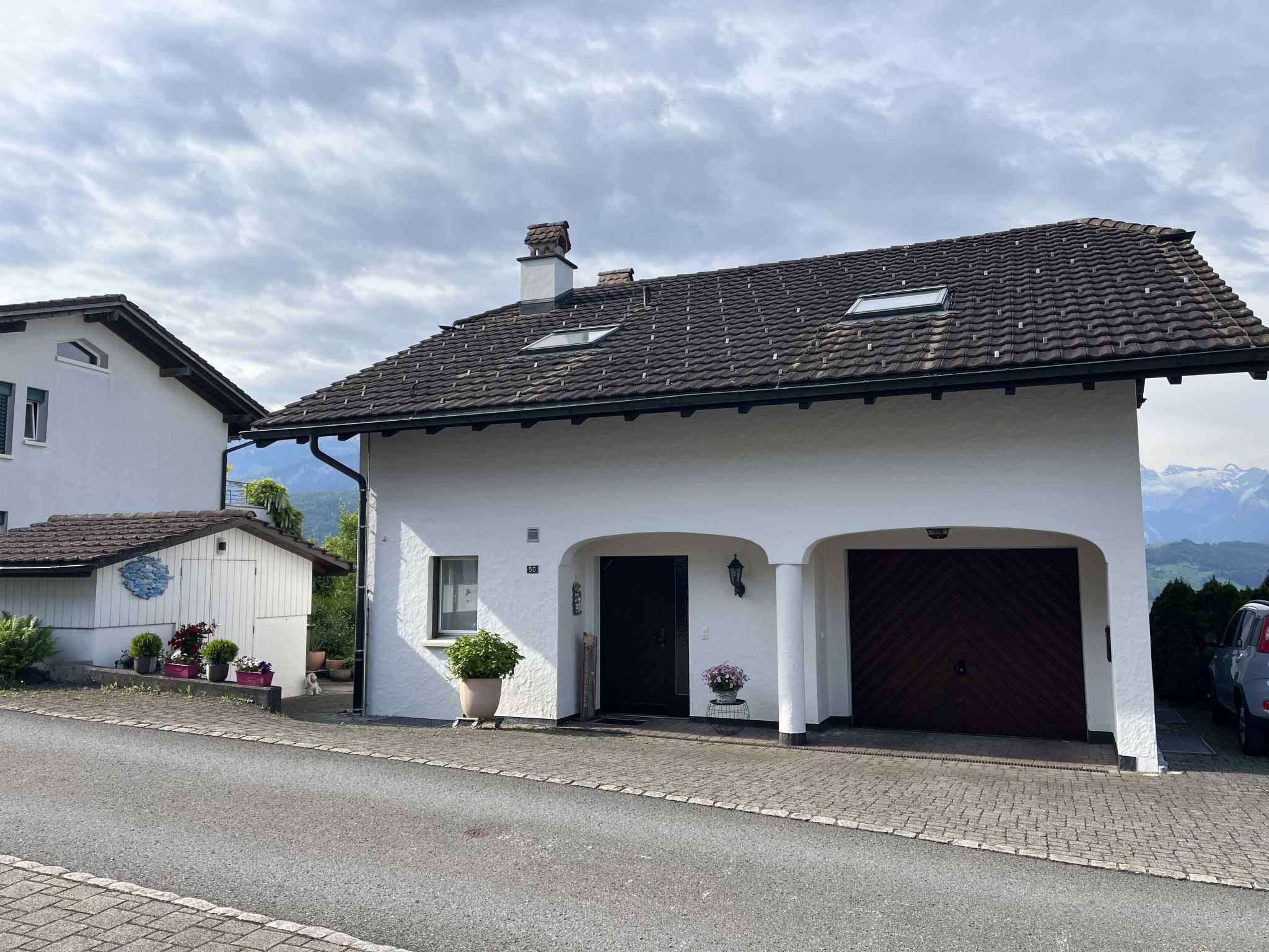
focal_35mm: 26
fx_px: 953
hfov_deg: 67.3
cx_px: 634
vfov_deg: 53.1
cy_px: 476
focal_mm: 5.1
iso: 50
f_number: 1.6
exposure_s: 1/2571
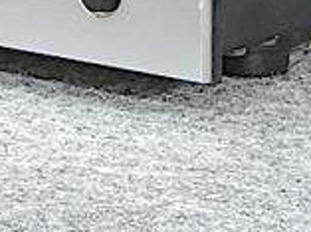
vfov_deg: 2.9
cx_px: -10
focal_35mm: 515
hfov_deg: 3.9
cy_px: -280
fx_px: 4616
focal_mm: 15
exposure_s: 1/10
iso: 200
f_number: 4.8
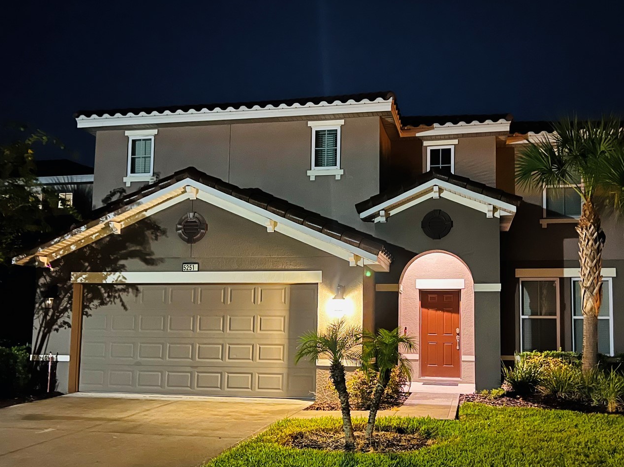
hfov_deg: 55.2
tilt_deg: +4.3
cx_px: 355
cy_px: 284
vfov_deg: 42.7
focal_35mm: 33
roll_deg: -1.4
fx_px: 595
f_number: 1.5
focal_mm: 5.7
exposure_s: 1/15
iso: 1600
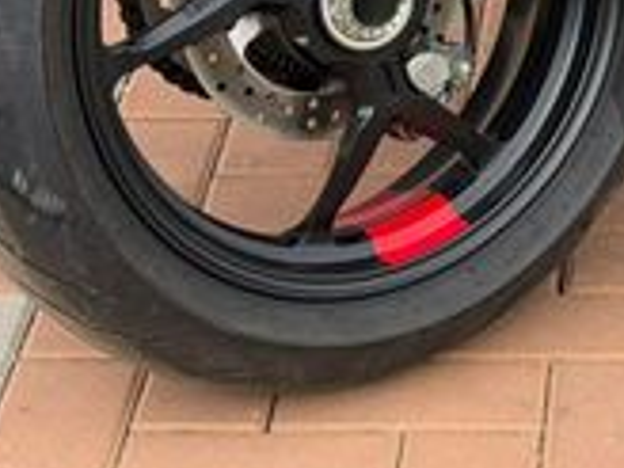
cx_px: 852
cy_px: -384
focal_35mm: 187
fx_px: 3371
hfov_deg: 10.3
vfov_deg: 7.7
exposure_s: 1/1795
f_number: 1.78
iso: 80
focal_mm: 6.76
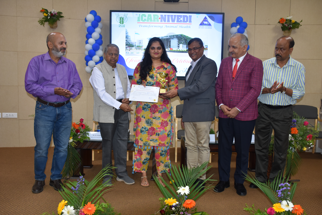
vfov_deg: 40.0
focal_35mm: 33
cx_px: 161
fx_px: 295
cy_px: 108
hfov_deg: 57.2
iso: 400
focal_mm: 22
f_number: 3.5
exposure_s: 1/80
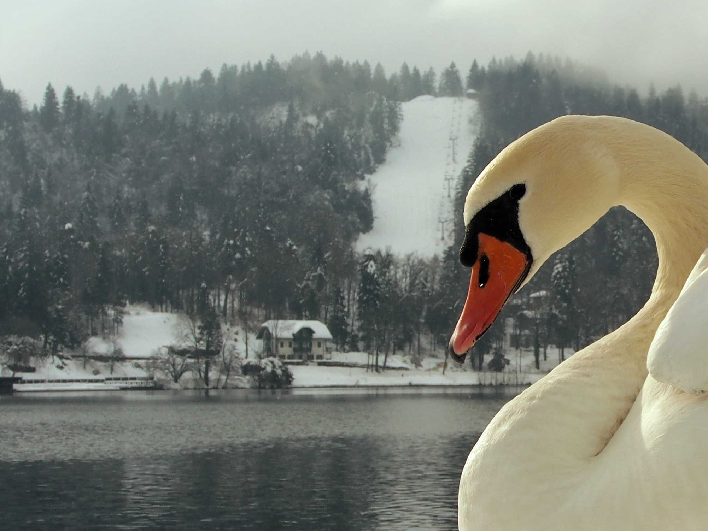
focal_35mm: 92
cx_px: 720
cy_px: 330
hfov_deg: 20.6
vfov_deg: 16.0
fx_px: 1882
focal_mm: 20
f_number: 11
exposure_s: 1/500
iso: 200
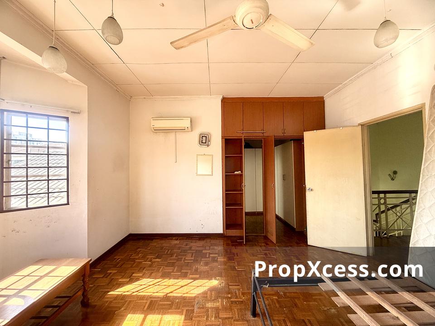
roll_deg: +0.8
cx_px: 218
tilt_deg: +2.0
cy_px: 163
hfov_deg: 102.1
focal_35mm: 14
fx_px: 176
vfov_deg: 85.7
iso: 200
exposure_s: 1/121
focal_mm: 2.22
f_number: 2.2
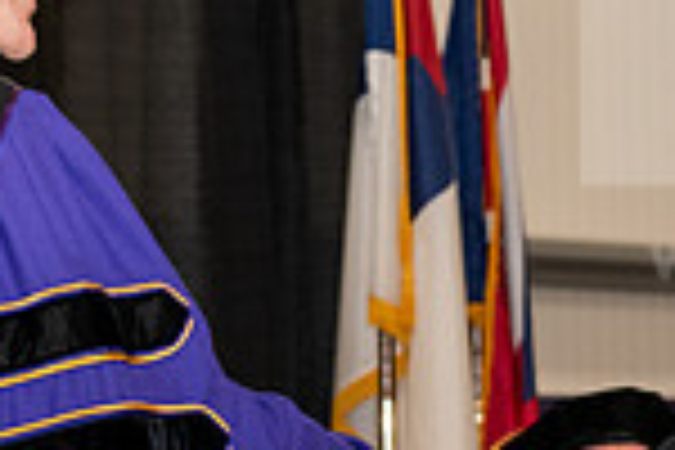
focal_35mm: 290
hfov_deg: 7.1
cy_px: 353
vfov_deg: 4.7
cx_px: 446
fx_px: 5437
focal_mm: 75
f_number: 5.6
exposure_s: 1/200
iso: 1600
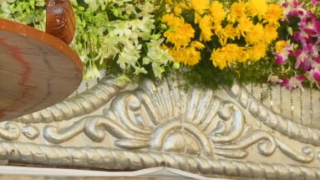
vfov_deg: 3.8
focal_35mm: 308
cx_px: -41
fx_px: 2612
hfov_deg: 7.0
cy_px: 508
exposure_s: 1/160
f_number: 6.3
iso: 1600
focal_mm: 44
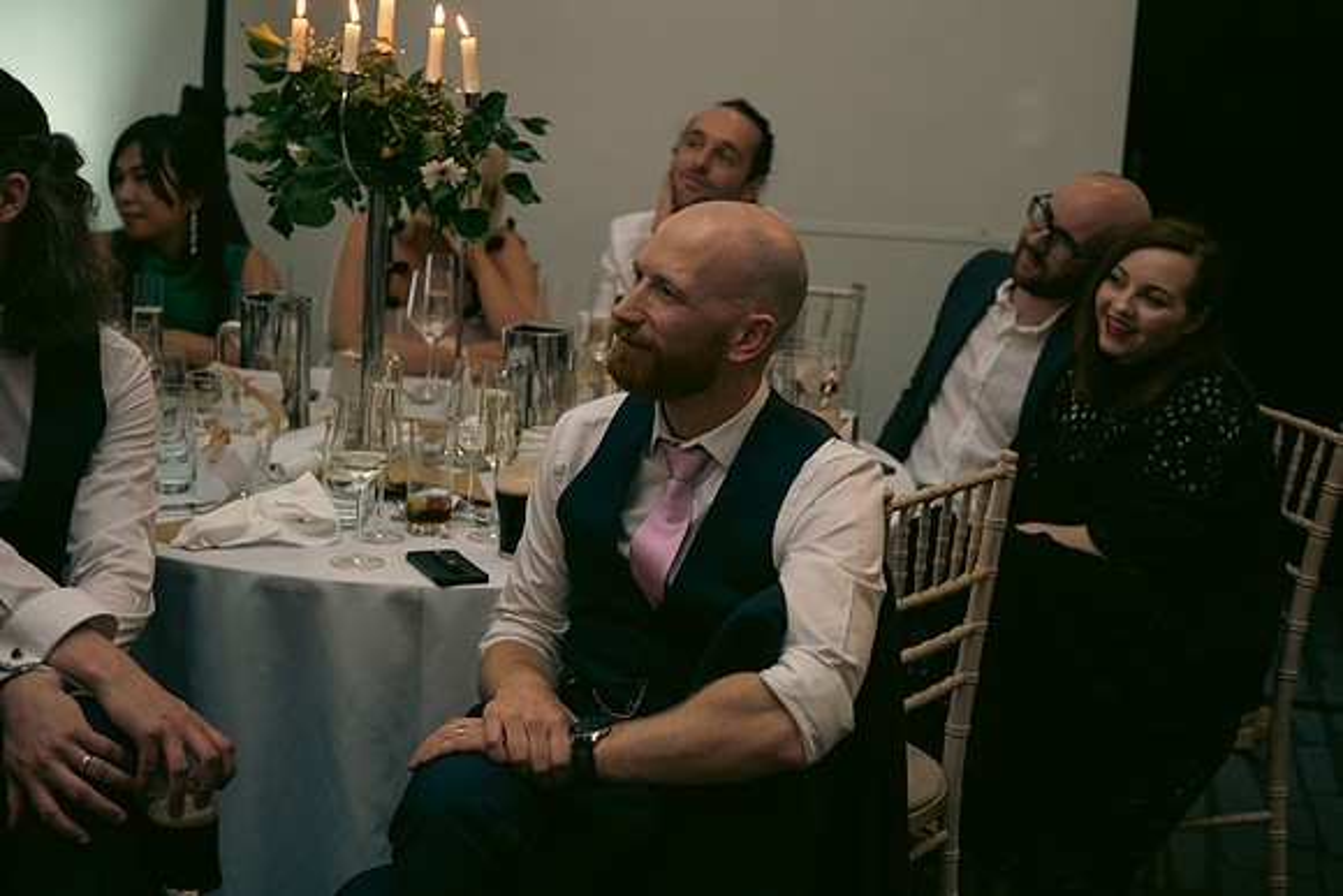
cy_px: 448
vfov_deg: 21.9
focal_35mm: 62
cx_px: 672
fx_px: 2313
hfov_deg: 32.4
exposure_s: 1/160
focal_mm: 62
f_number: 3.5
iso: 2000
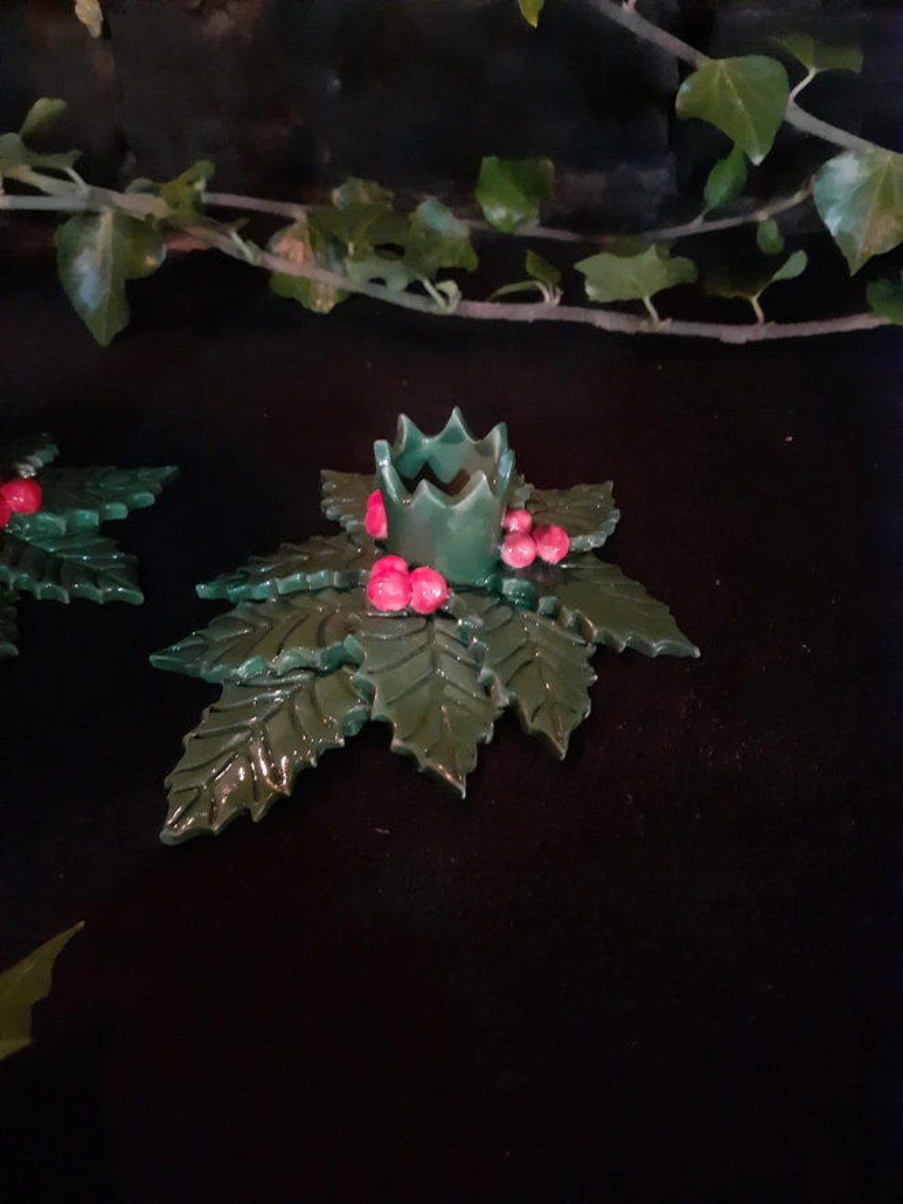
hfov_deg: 51.4
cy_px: 602
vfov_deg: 65.3
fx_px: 939
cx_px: 452
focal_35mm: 27
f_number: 1.9
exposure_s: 1/10
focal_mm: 3.6
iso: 1250
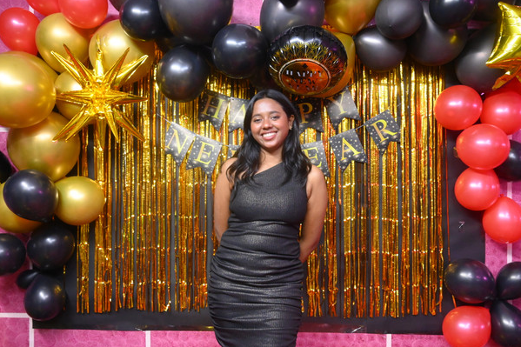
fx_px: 448
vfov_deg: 42.3
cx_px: 257
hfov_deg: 60.3
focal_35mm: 31
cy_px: 175
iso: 6400
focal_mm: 29
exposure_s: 1/250
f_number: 4
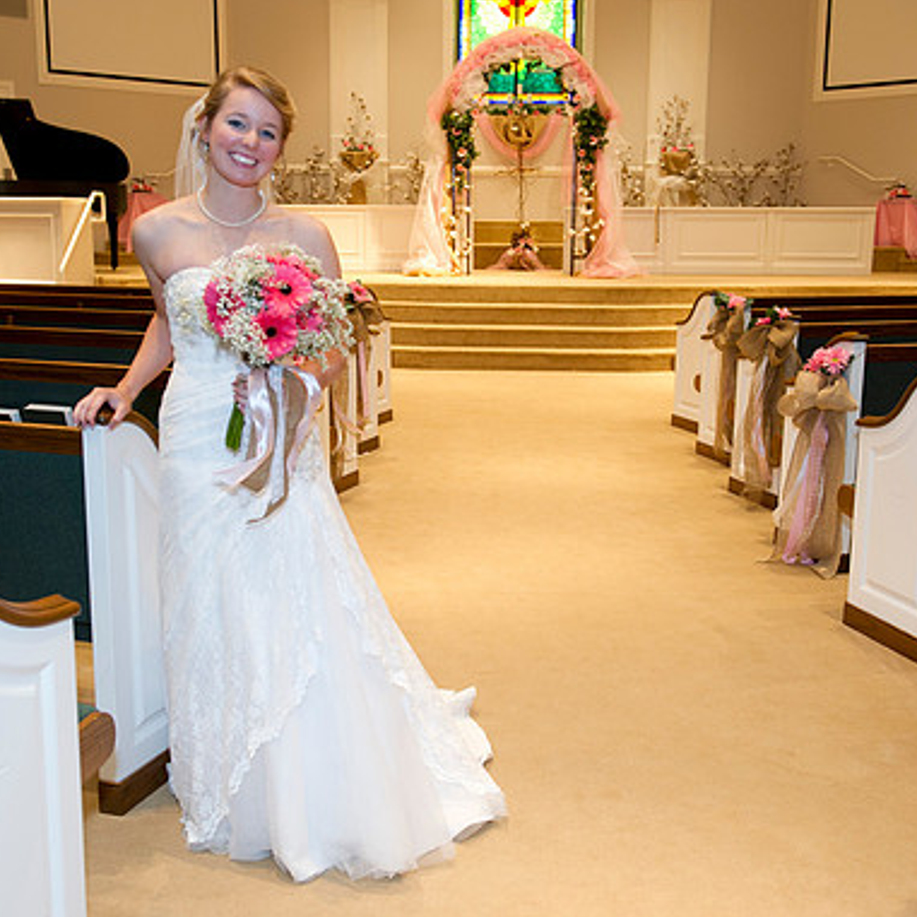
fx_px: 1319
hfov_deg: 38.3
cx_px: 448
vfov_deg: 38.3
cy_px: 460
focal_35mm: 44
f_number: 4
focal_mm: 34
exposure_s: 1/125
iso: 1250
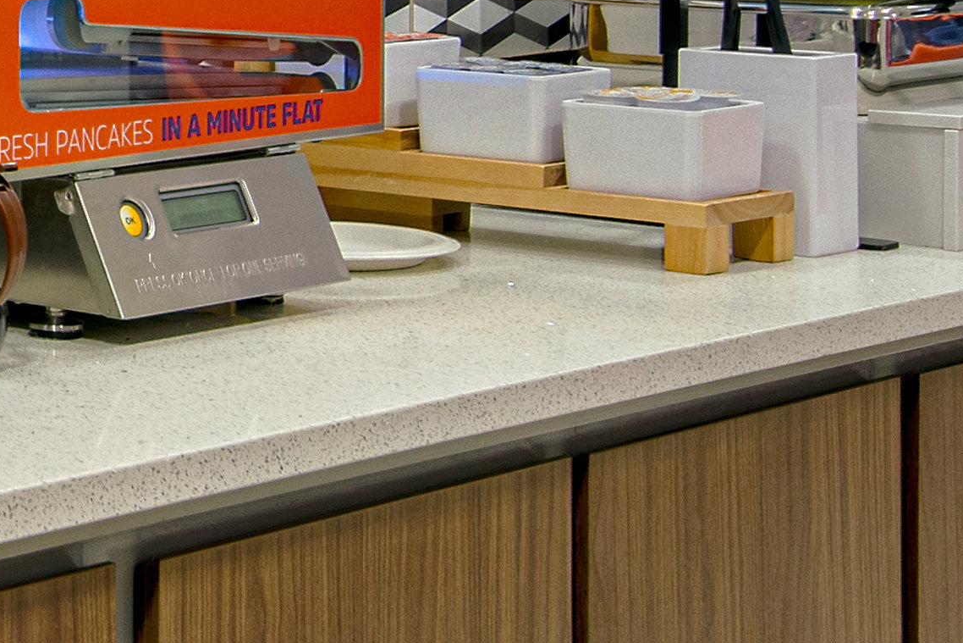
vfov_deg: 11.4
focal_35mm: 119
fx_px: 3174
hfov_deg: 15.5
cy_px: -108
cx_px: -598
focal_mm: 15
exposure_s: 1/10
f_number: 7.1
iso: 250
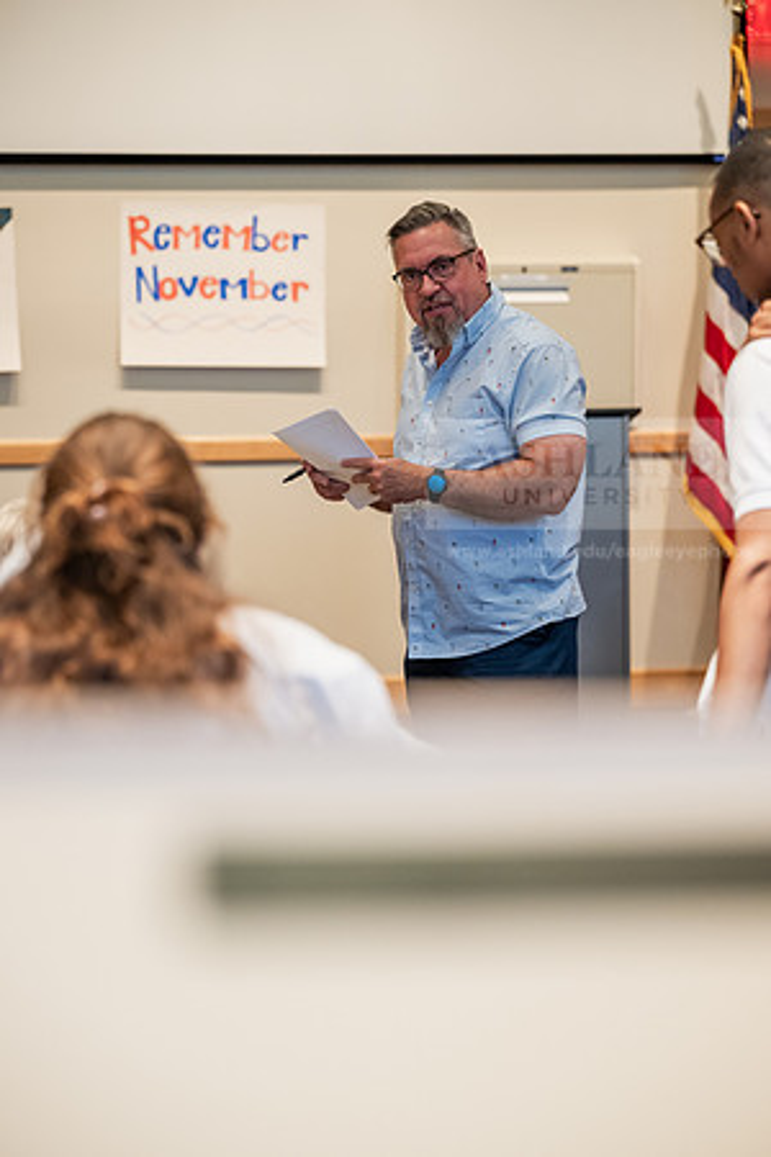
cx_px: 386
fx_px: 3020
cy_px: 578
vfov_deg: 21.7
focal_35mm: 94
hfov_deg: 14.6
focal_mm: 94
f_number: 3.2
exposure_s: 1/250
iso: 2500
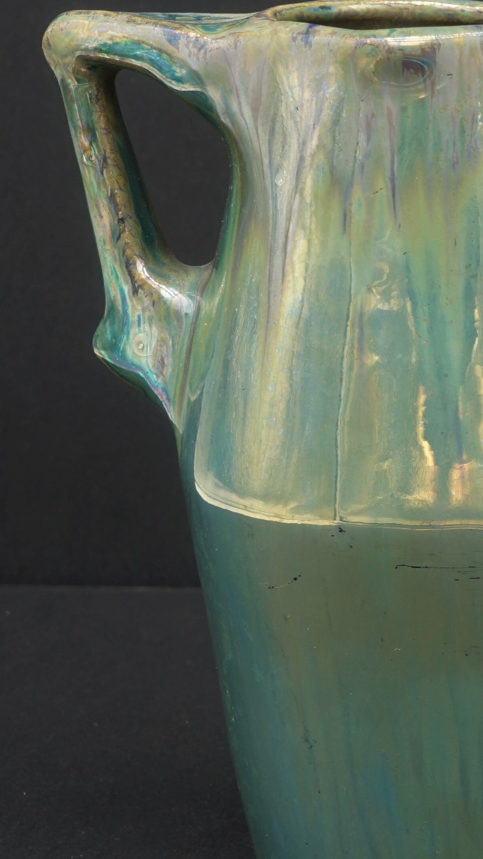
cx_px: 879
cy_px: 423
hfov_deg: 10.5
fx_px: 2460
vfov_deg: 19.8
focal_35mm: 108
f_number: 14
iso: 100
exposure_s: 1/5
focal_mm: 46
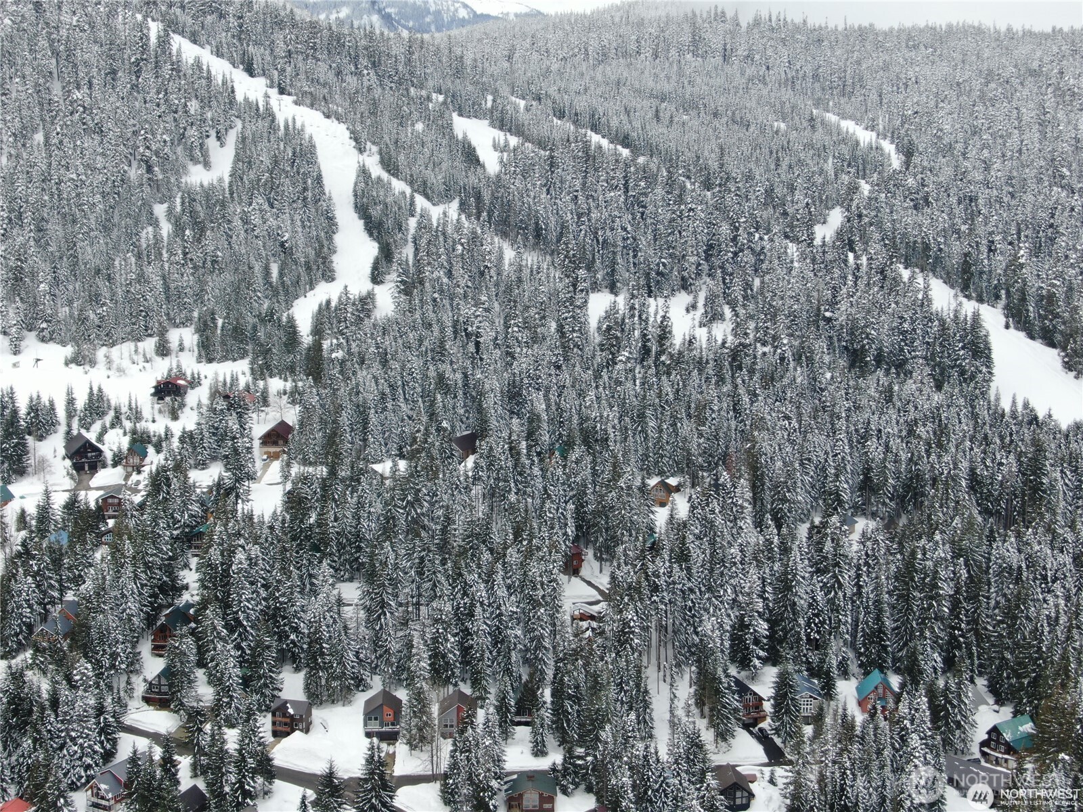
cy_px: 406
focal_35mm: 48
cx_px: 542
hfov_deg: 39.7
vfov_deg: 30.3
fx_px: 1502
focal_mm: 8.6
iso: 100
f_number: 3.8
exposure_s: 1/400
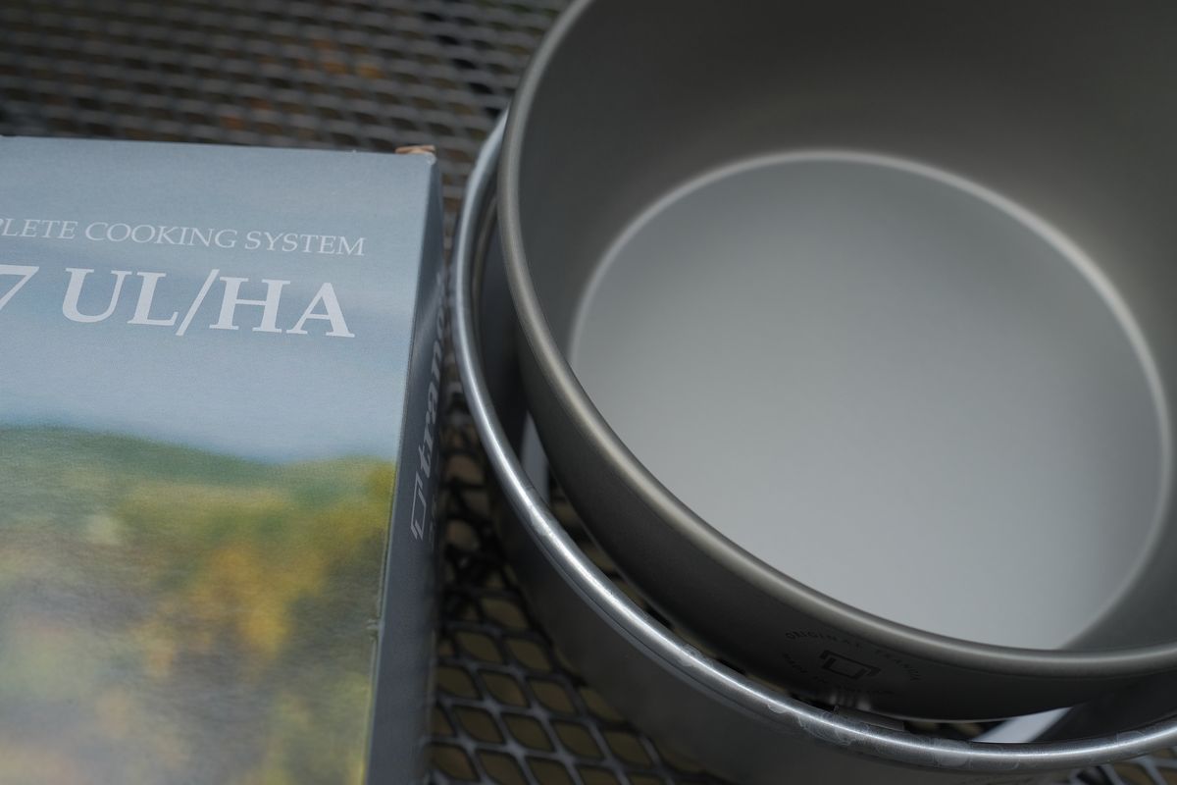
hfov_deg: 54.4
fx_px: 1144
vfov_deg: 37.9
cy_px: 392
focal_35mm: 35
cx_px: 588
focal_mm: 23
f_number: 5
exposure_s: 1/500
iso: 400
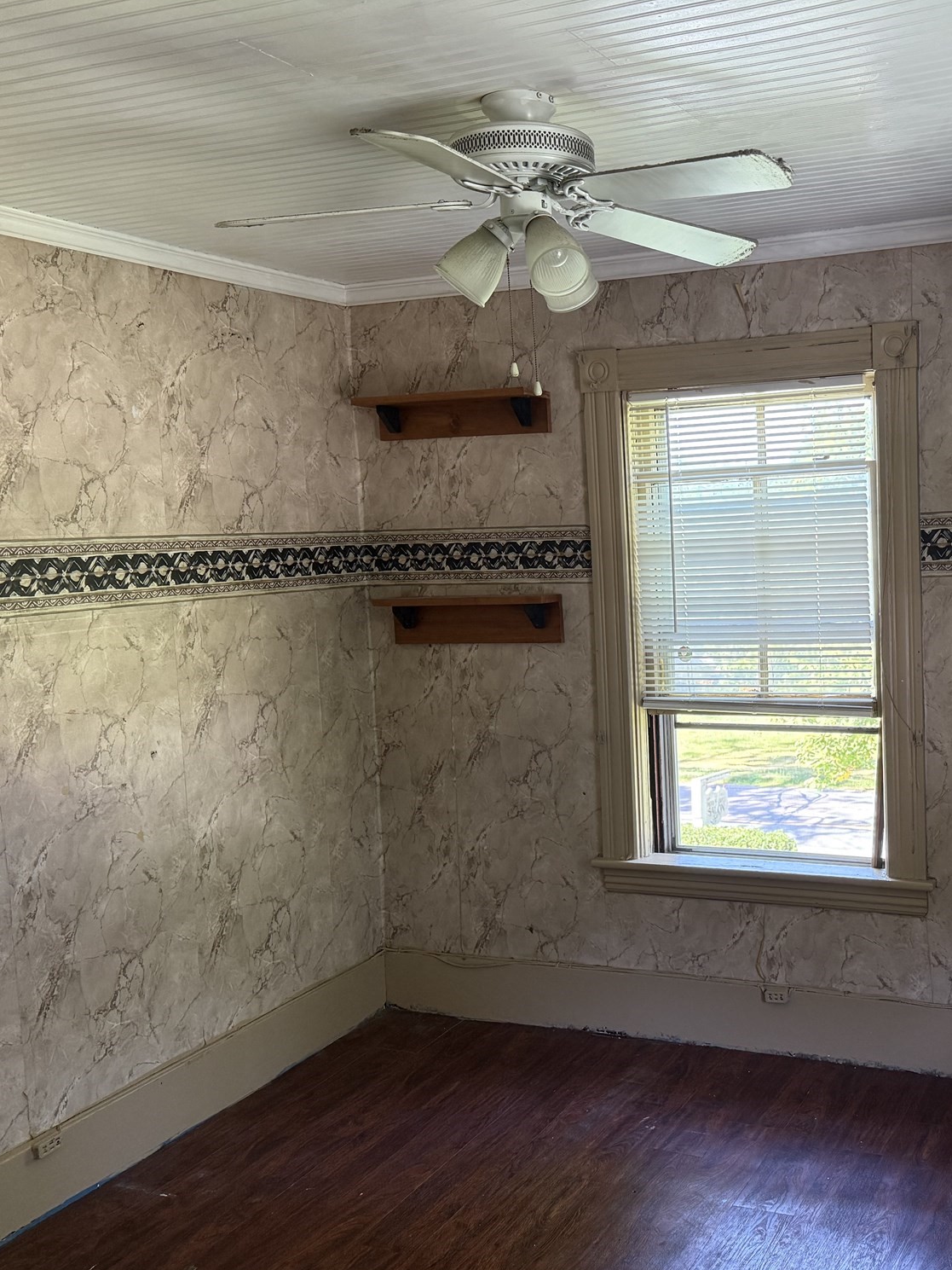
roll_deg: +2.0
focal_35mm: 33
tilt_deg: -4.4
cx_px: 777
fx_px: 1210
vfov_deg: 55.3
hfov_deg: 40.9
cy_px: 636
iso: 200
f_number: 1.78
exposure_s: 1/66
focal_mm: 6.76
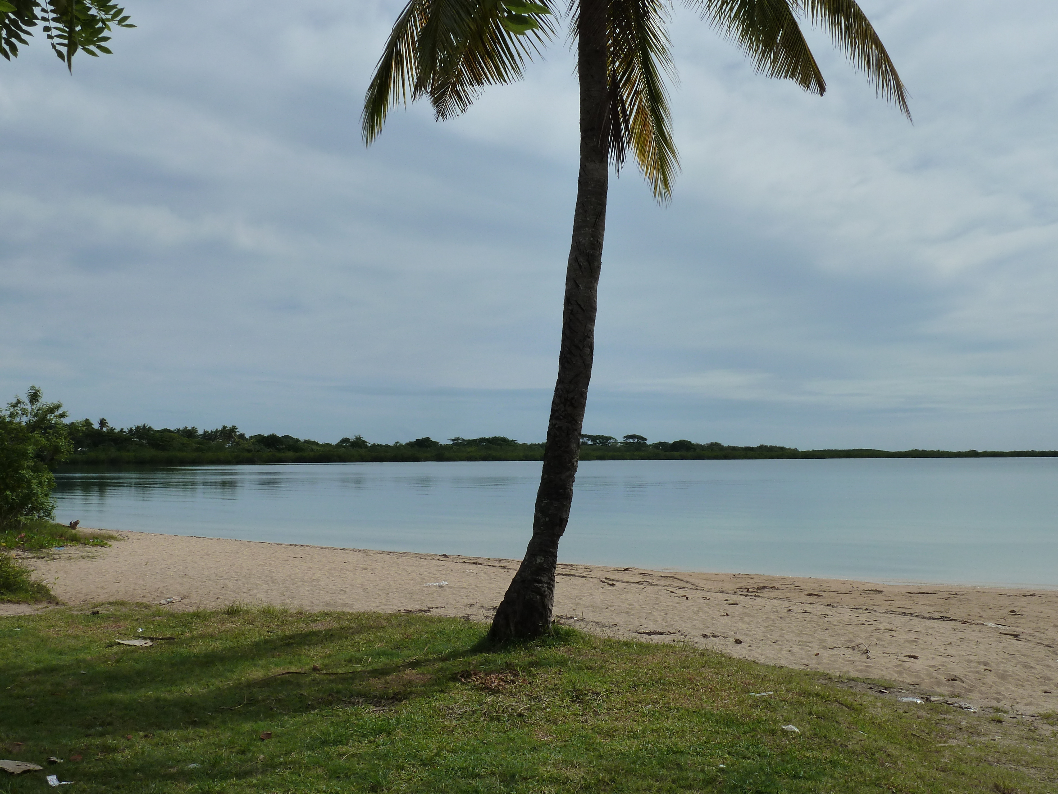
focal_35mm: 42
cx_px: 529
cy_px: 397
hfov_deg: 44.8
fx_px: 1284
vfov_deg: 34.3
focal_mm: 6.9
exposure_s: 1/800
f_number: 5.6
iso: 125
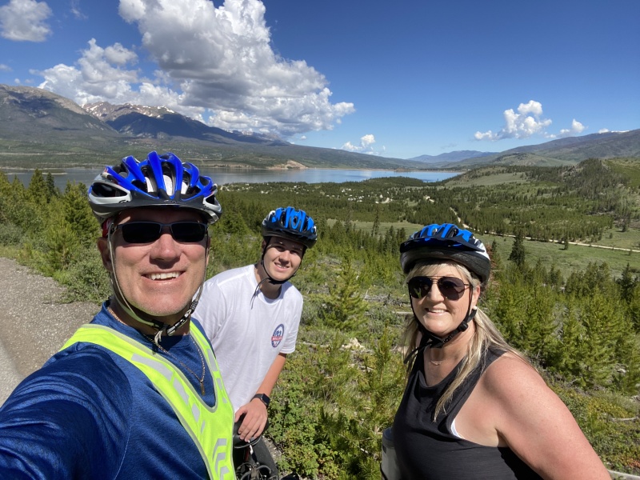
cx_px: 320
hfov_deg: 73.9
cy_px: 240
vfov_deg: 58.9
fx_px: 425
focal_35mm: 23
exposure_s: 1/1000
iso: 25
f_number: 2.2
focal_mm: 2.71
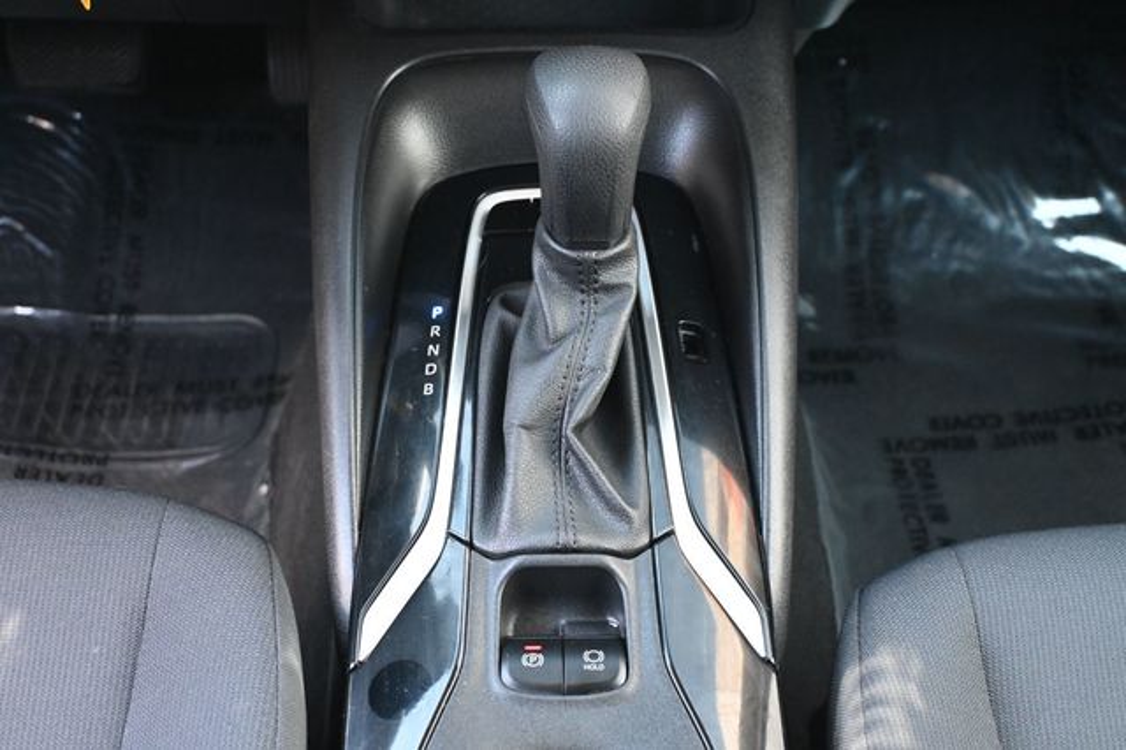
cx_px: 563
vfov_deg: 25.7
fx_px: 1641
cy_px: 375
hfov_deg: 37.9
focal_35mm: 52
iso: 3200
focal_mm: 35
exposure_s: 1/80
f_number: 5.3
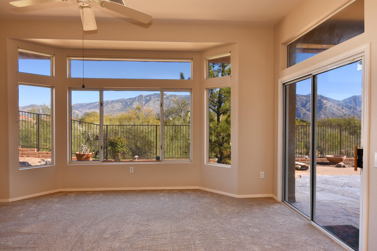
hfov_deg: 73.7
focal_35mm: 24
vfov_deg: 53.1
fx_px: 251
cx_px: 188
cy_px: 126
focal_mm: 16
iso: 160
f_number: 5.6
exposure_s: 1/125
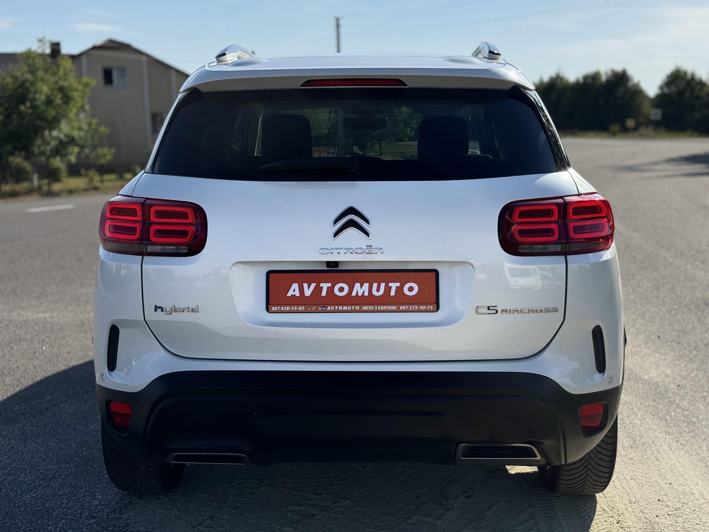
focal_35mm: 48
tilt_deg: -7.4
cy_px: 266
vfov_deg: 30.3
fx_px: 983
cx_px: 354
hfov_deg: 39.7
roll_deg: +1.3
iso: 64
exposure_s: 1/6410
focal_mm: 6.76
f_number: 1.78
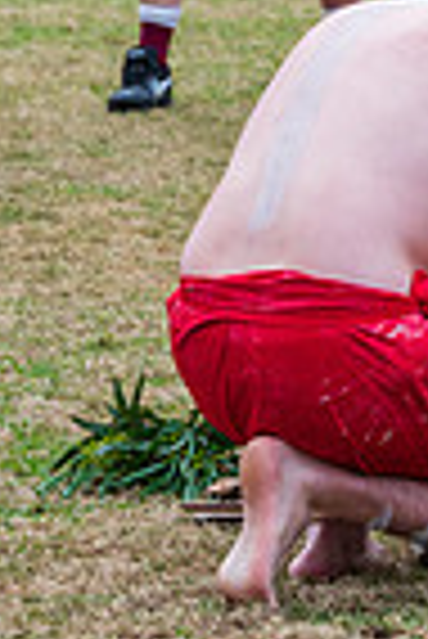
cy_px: 126
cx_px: 635
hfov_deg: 3.2
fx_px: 7596
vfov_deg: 4.8
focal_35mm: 427
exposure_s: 1/400
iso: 400
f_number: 7.1
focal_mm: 135
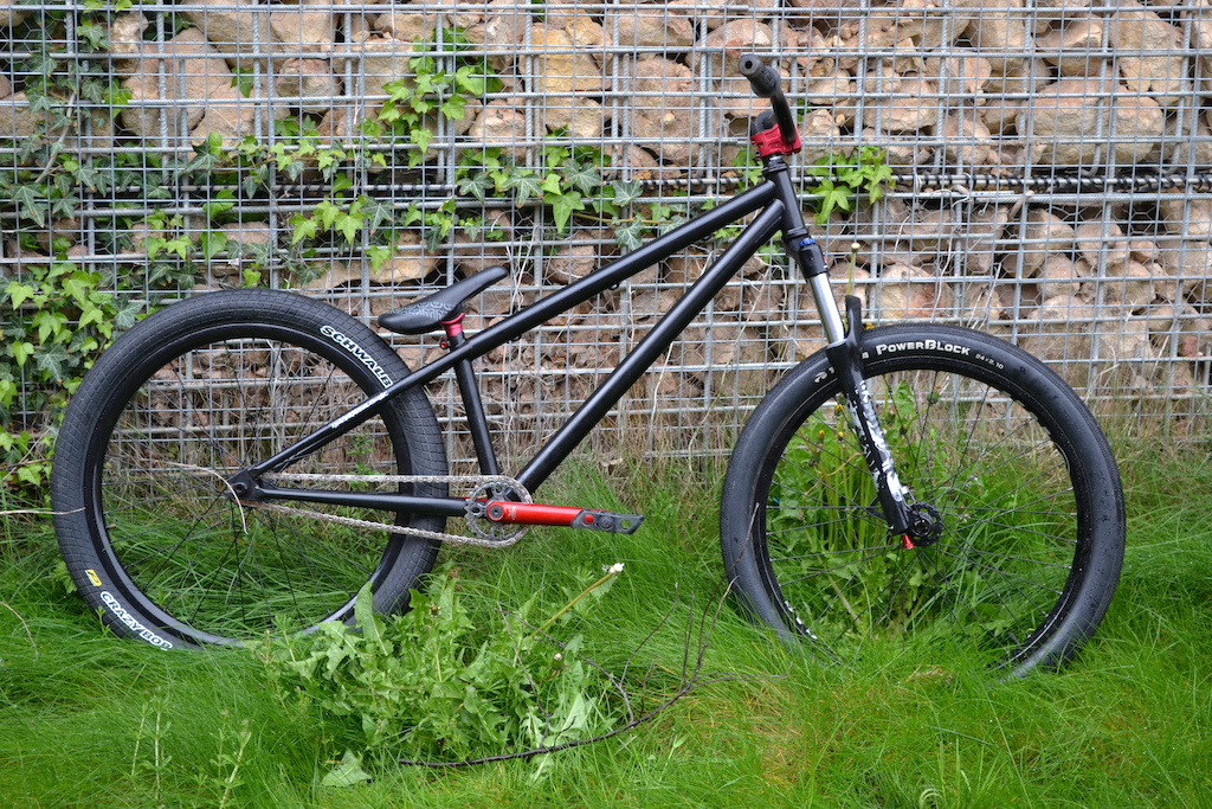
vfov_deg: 20.6
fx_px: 2222
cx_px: 606
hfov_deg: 30.5
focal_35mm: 66
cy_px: 404
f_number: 5.6
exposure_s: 1/125
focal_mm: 44
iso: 400
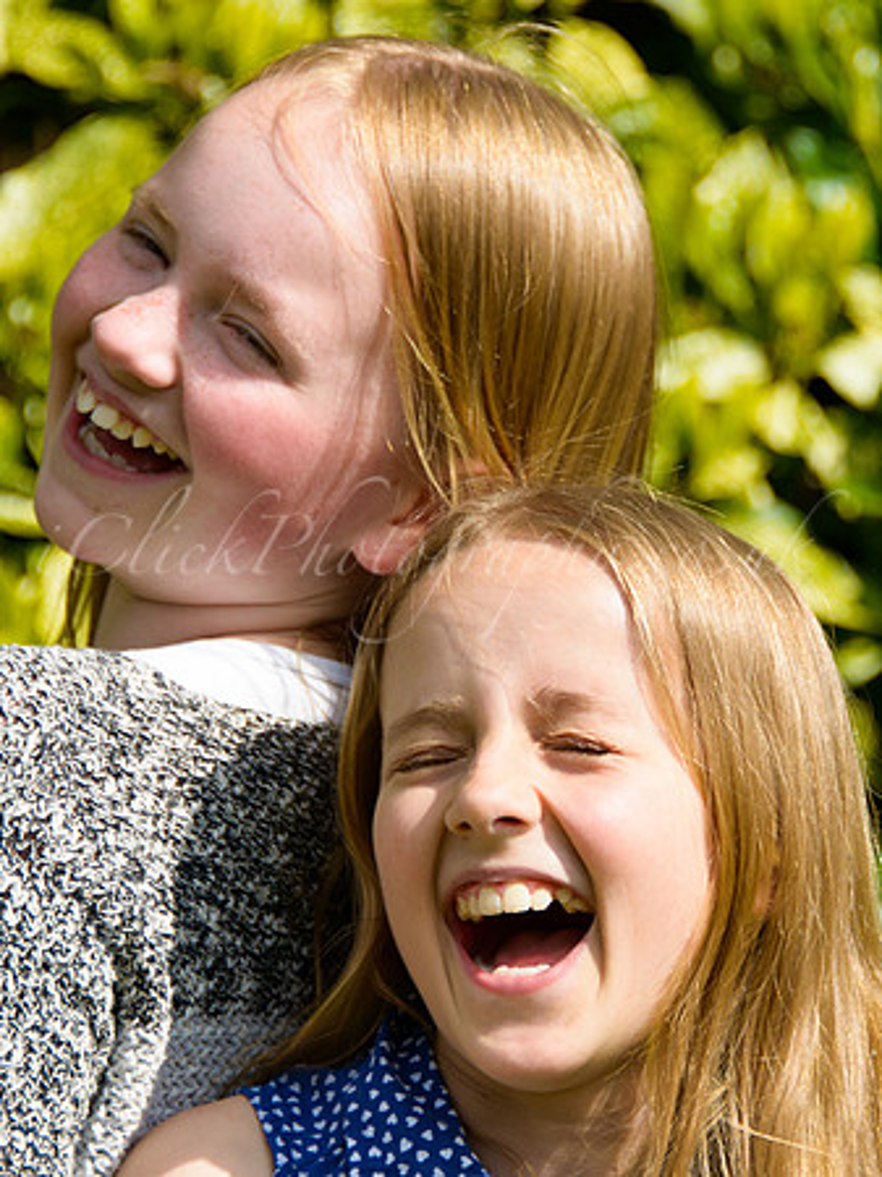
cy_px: 609
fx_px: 9628
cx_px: 554
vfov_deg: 7.0
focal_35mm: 283
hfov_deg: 5.2
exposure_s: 1/2000
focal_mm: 150
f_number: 5.6
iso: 500
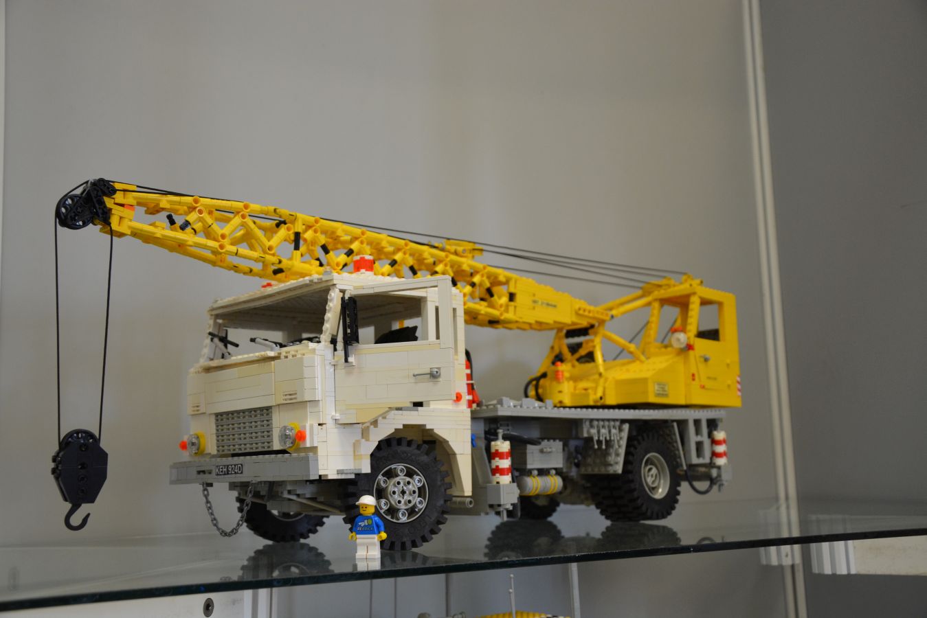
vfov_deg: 34.2
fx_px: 1004
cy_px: 309
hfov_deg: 49.5
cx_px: 464
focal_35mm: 39
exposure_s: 1/30
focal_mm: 26
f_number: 4
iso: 800
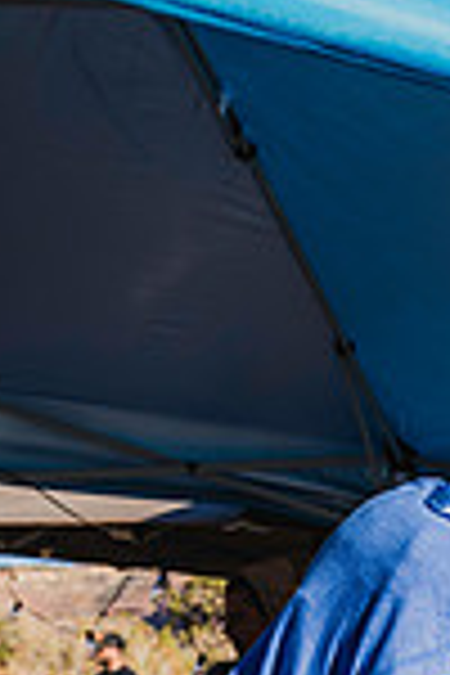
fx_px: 1912
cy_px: 976
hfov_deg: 12.8
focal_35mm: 102
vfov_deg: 18.1
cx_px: 639
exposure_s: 1/400
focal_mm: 34
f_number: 5.6
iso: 100
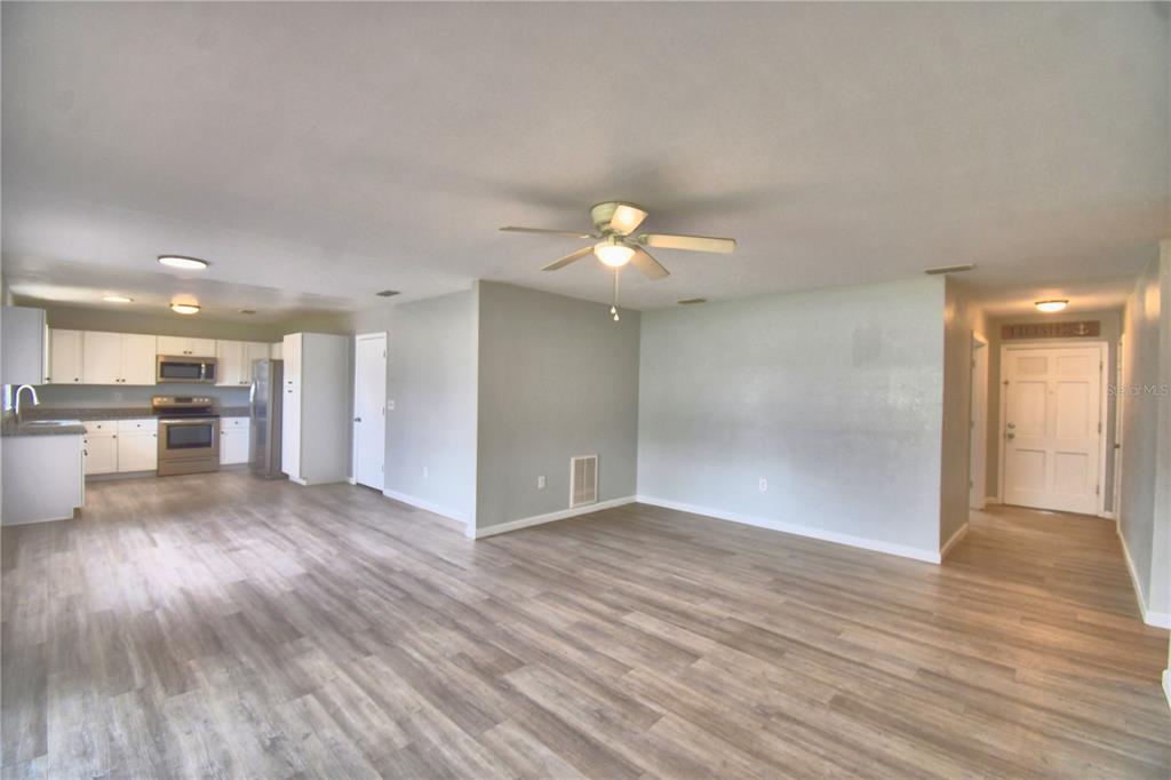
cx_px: 586
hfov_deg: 100.4
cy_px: 390
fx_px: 488
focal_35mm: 15
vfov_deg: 77.3
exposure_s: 1/100
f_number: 4.5
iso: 400
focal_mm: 10
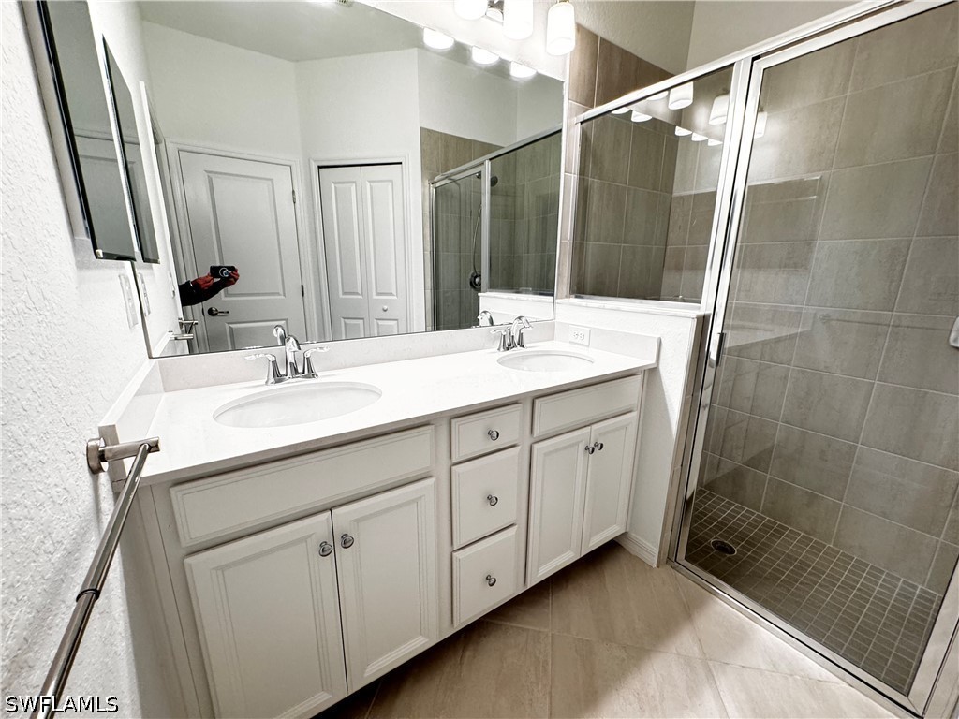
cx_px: 480
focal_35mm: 14
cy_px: 360
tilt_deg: -14.4
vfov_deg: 85.7
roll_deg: -0.4
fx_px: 388
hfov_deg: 102.1
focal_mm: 2.22
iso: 250
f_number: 2.2
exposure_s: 1/120
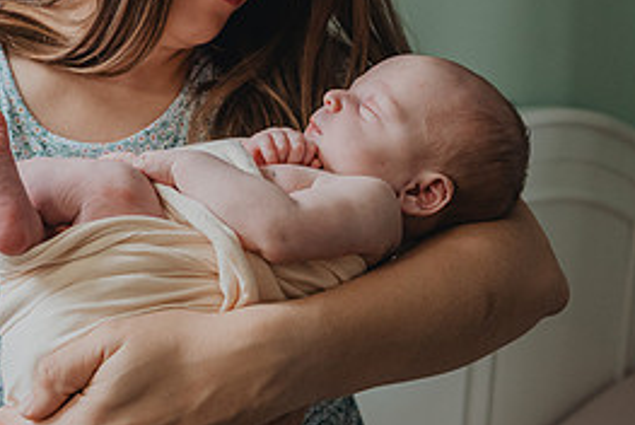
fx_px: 1077
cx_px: 232
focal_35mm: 61
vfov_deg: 22.0
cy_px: 69
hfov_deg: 32.7
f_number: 4
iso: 1250
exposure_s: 1/125
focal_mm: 27
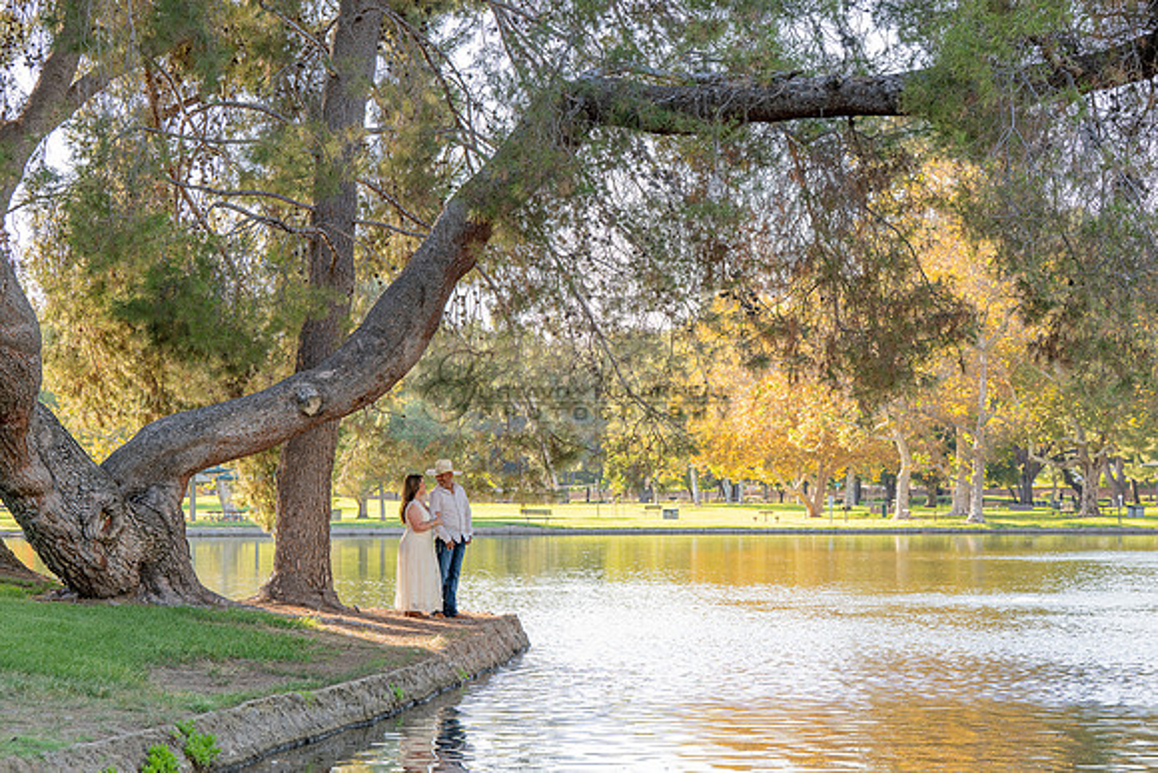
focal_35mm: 90
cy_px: 386
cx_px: 579
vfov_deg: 15.2
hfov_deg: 22.6
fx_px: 2896
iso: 200
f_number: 5.6
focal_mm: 90
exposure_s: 1/200
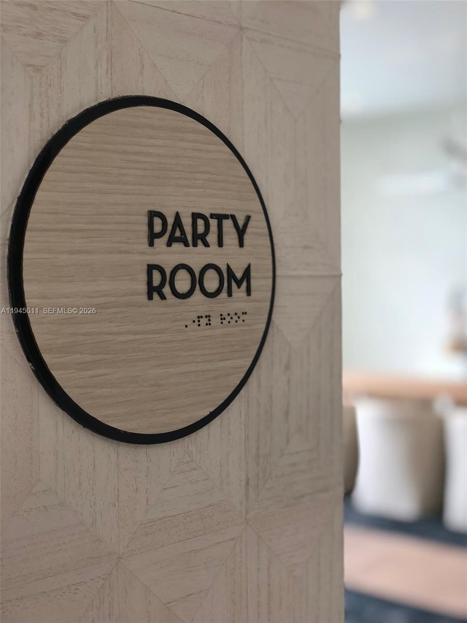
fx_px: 935
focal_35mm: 52
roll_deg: +0.5
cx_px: 234
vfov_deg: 36.8
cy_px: 312
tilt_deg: -2.2
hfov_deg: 28.0
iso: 20
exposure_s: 1/40
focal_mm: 6
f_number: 2.4
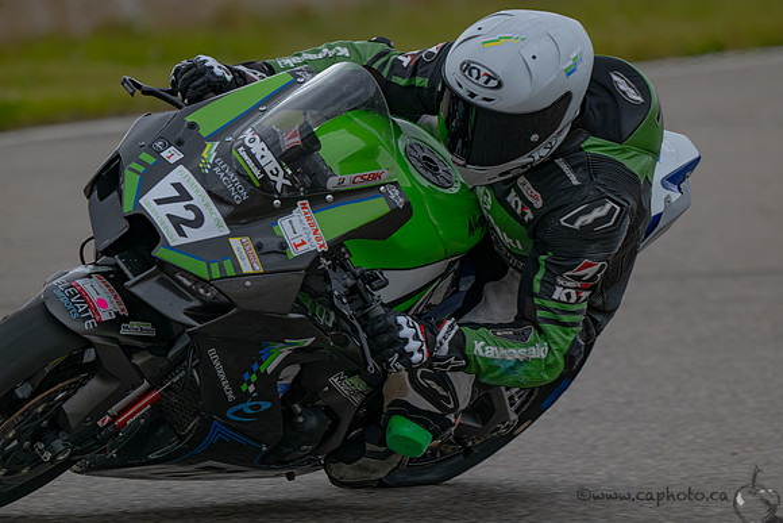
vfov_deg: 2.6
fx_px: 11710
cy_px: 272
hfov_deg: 3.8
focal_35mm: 538
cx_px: 468
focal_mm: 450
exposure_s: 1/1250
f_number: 6
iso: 360
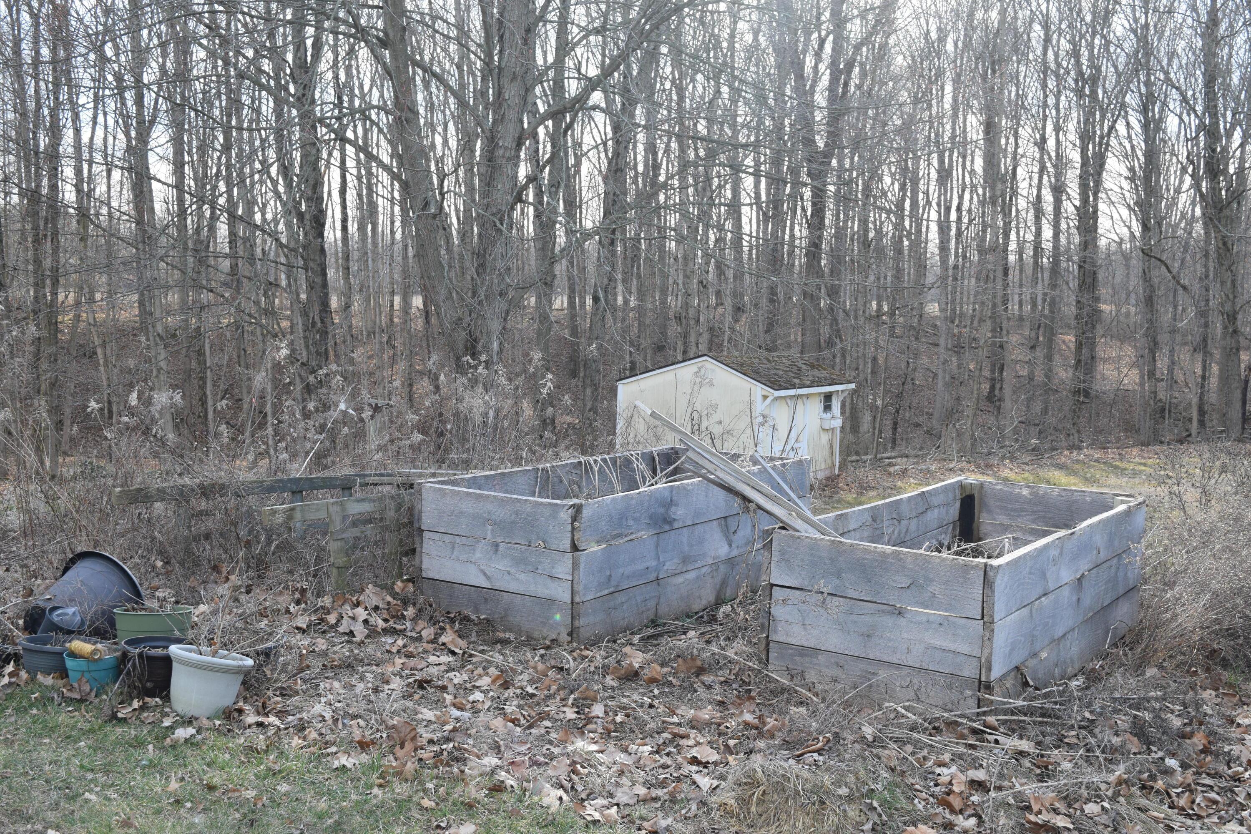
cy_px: 417
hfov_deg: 47.9
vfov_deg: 33.0
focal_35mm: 40
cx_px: 626
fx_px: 1407
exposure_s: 1/250
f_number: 8
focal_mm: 27
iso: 400
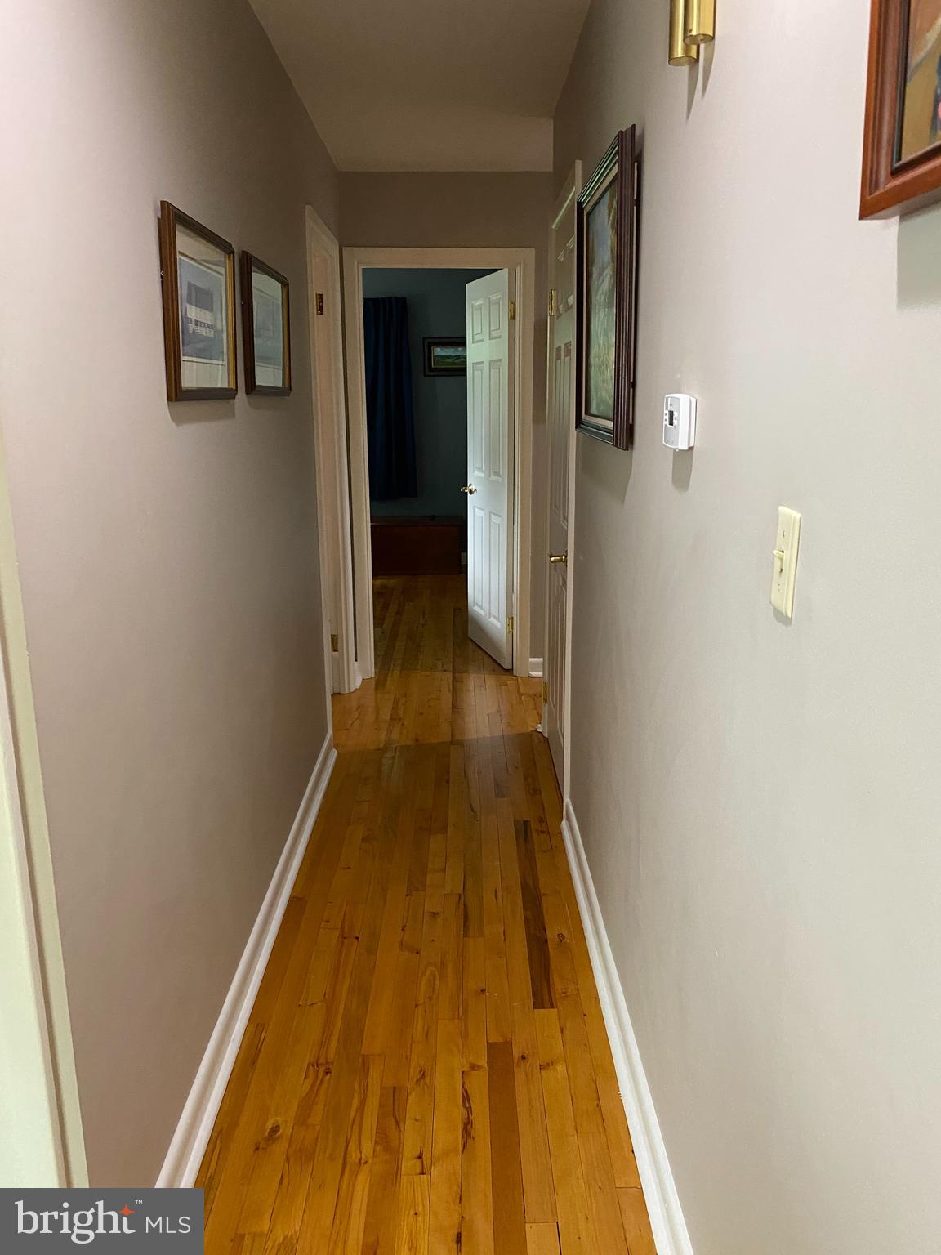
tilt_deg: -12.1
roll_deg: +1.2
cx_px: 470
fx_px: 942
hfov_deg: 53.1
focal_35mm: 26
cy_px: 628
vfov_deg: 67.3
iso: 320
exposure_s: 1/60
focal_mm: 4.25
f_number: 1.8
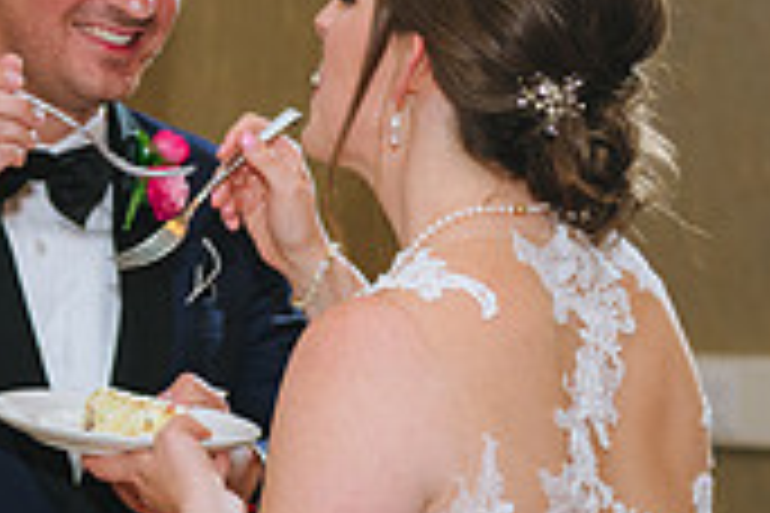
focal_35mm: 160
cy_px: 561
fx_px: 3422
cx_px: -98
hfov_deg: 12.6
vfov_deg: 8.5
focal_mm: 44
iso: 640
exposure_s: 1/80
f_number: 2.8
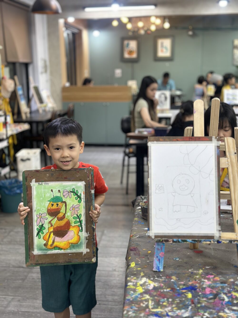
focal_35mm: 48
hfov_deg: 30.3
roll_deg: +0.0
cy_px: 159
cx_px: 119
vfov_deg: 39.7
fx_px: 440
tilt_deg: -11.5
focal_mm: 6.86
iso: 100
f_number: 1.78
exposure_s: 1/50
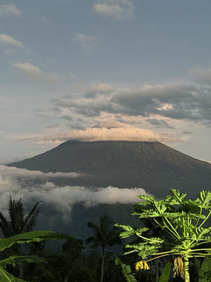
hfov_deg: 28.5
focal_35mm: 51
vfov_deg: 37.5
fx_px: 415
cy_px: 150
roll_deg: +0.1
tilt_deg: +3.7
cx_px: 112
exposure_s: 1/20
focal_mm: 6.76
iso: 640
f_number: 1.78
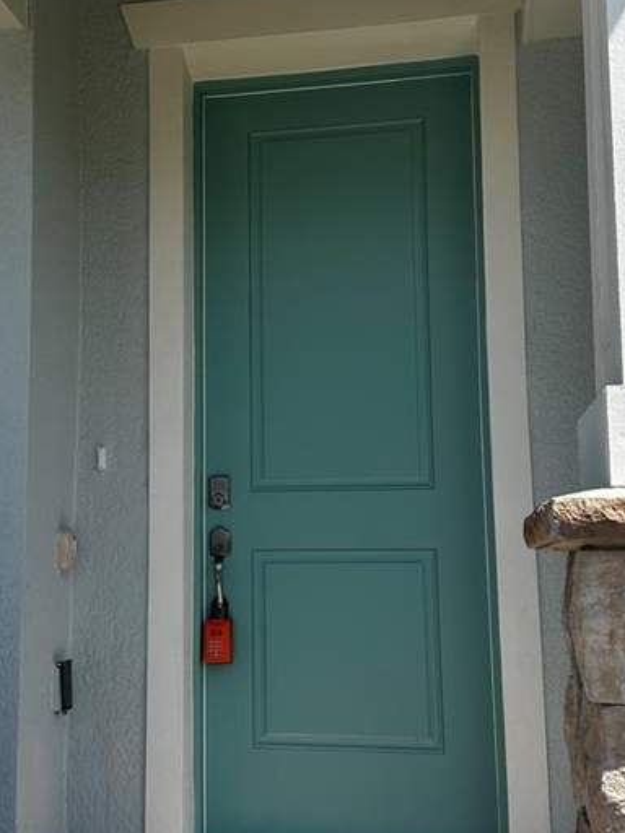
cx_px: 221
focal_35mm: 50
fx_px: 1204
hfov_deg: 29.0
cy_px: 386
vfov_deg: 38.2
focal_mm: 6.86
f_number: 1.78
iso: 80
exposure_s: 1/3717
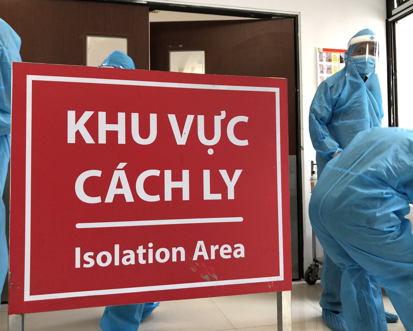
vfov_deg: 48.5
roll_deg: +0.3
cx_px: 191
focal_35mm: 30
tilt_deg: +8.9
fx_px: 367
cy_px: 165
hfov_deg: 58.7
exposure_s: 1/33
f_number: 1.8
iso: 25
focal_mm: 4
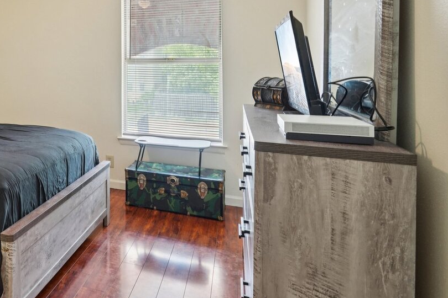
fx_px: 398
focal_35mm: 32
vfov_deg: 39.9
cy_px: 73
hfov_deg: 49.1
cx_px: 9
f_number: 8
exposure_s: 1/6
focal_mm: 16
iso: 400
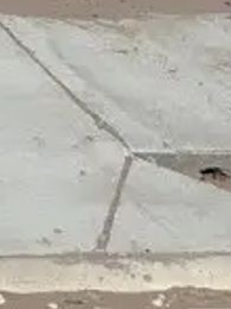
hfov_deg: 10.5
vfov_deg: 13.4
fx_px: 1121
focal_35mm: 126
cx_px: -284
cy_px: -316
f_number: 1.78
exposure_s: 1/8929
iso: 80
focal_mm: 6.86
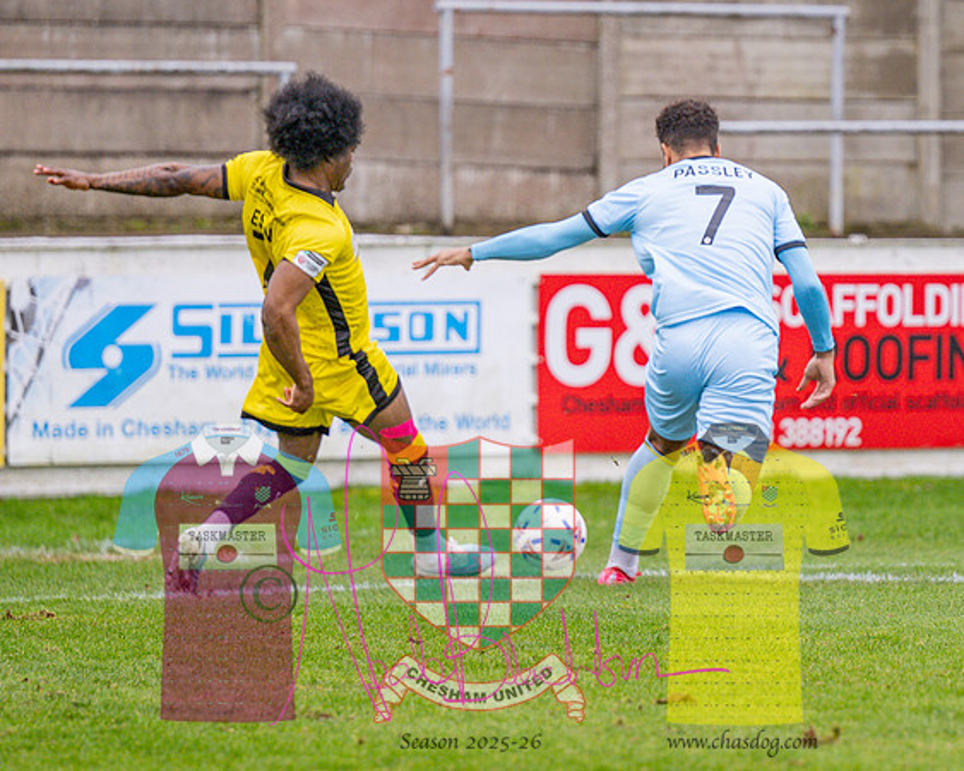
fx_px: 9018
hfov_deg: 6.1
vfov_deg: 4.9
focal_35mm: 316
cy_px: 388
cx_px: 627
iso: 400
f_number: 2.8
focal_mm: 160
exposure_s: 1/1250
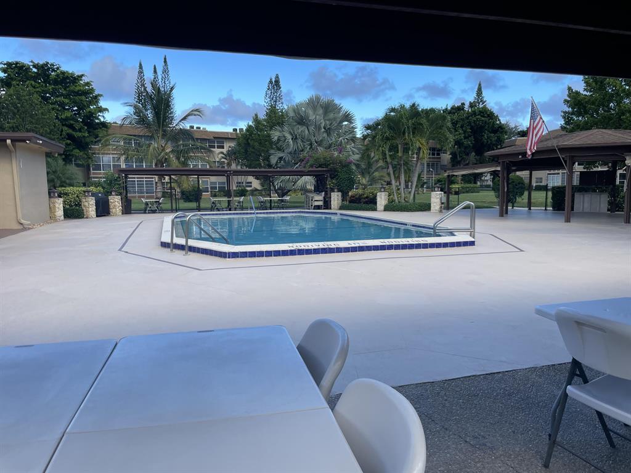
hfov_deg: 67.3
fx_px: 474
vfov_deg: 53.1
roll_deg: +0.9
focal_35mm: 26
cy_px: 236
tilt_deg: -6.6
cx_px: 316
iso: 32
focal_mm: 4.2
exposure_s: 1/739
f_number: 1.6
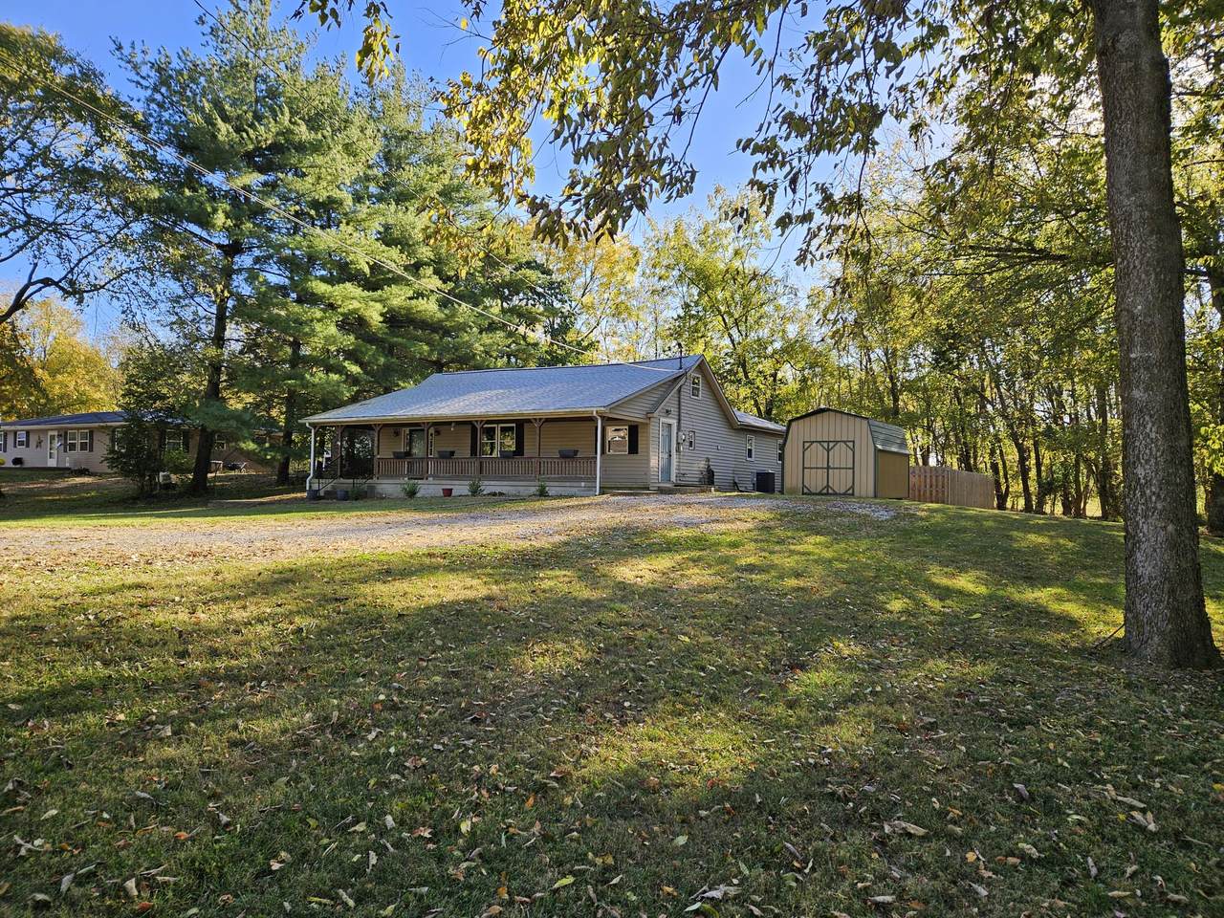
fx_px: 813
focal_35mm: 23
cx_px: 612
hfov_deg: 73.9
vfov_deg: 58.9
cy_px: 459
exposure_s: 1/418
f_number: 1.8
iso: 25
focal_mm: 5.4
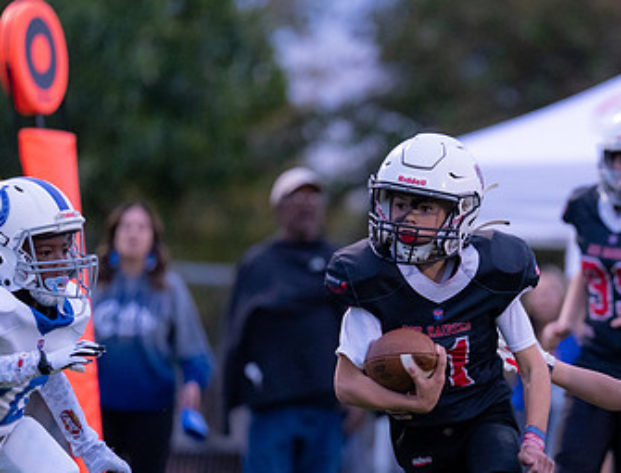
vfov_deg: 3.0
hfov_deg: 3.9
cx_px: 557
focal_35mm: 506
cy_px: 332
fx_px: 9126
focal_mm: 200
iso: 2000
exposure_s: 1/1250
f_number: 2.8
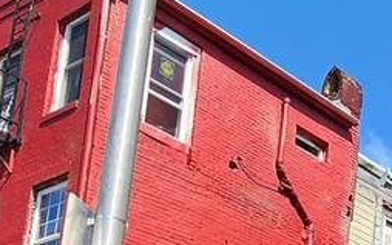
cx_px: 545
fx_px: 834
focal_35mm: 78
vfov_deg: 15.2
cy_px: 391
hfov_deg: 22.8
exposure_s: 1/1173
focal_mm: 2.2
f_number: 2.2
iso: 50
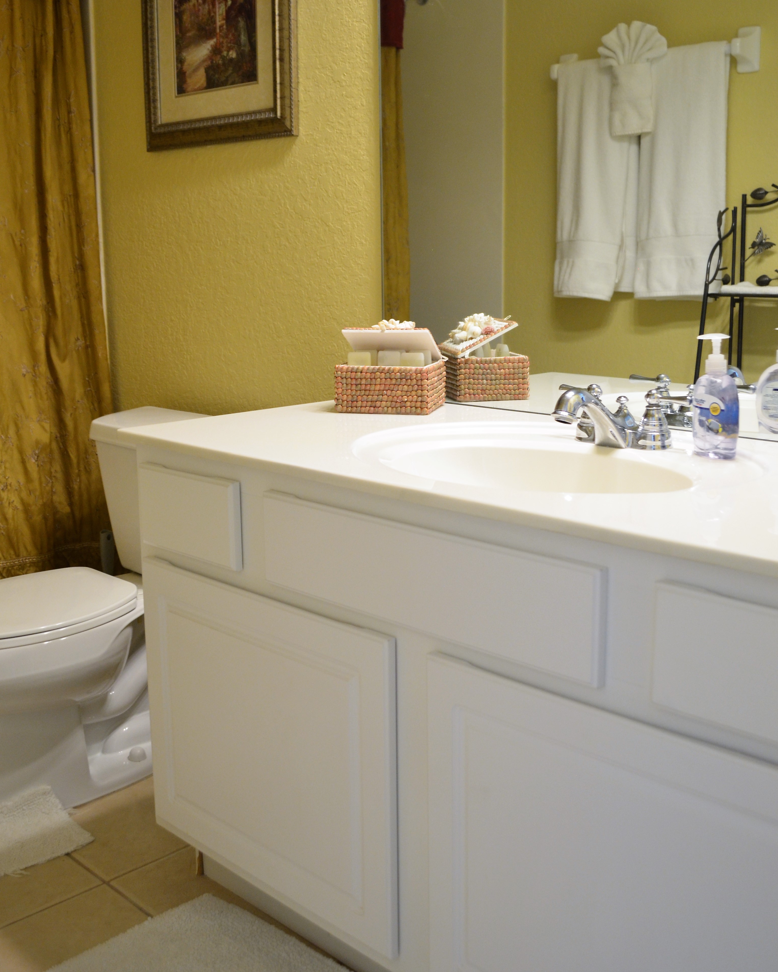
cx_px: 386
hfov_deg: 39.2
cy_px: 439
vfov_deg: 47.9
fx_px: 1094
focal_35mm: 38
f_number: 4
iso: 800
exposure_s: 1/60
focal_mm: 22
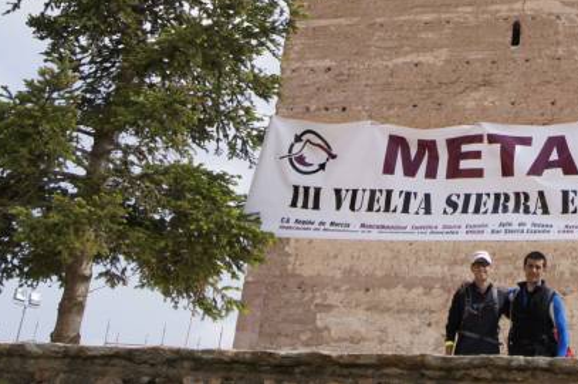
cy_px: -16
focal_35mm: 69
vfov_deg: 19.0
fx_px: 1106
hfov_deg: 28.0
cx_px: 544
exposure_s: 1/500
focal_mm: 22
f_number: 9
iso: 200
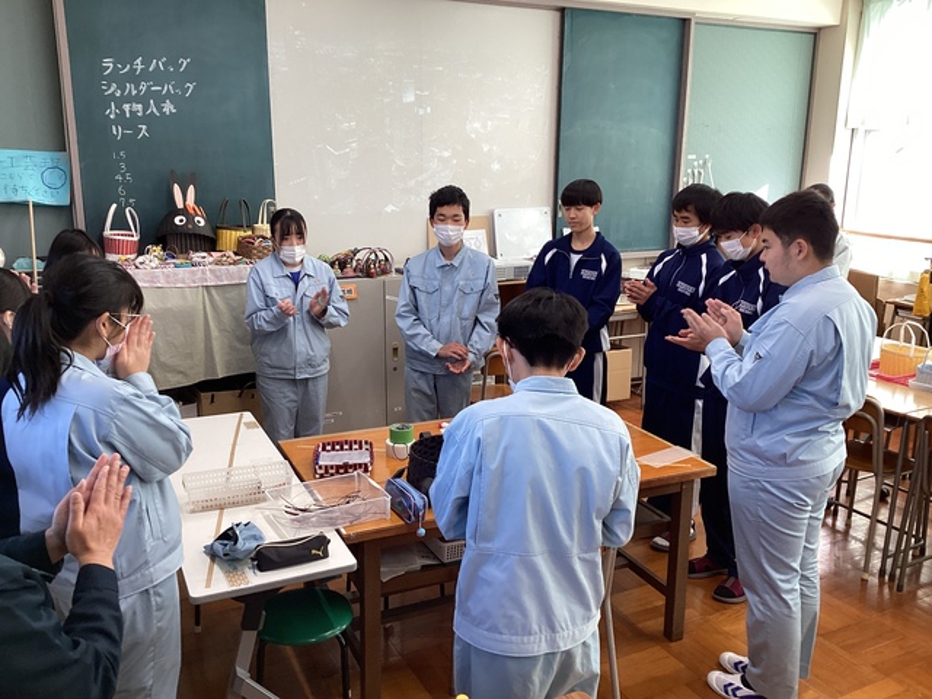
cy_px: 350
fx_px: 835
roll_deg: +0.9
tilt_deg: -13.0
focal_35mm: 31
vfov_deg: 45.4
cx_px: 466
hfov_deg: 58.4
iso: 80
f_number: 2.4
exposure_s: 1/100
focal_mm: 3.3
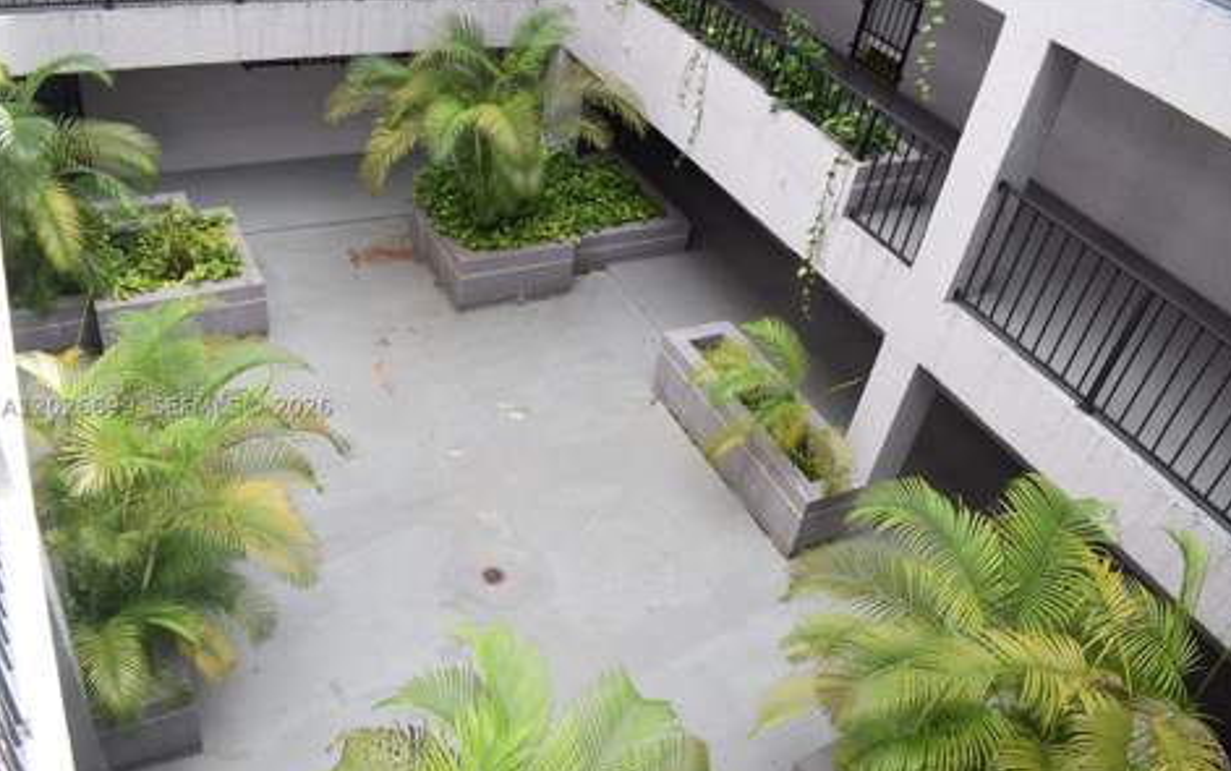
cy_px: 404
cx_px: 622
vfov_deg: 44.6
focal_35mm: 28
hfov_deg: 66.4
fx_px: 940
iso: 400
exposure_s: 1/160
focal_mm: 18
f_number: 6.3
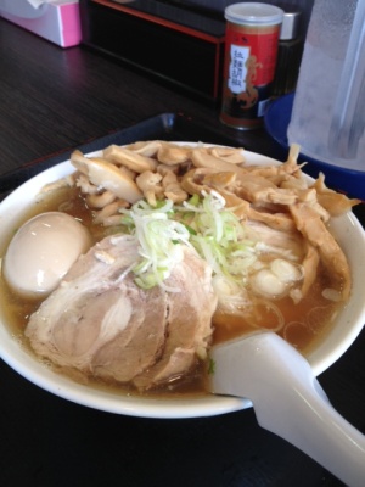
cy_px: 244
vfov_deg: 52.6
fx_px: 492
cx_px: 182
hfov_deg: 40.7
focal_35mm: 35
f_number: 2.4
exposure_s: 1/40
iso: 64
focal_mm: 4.28
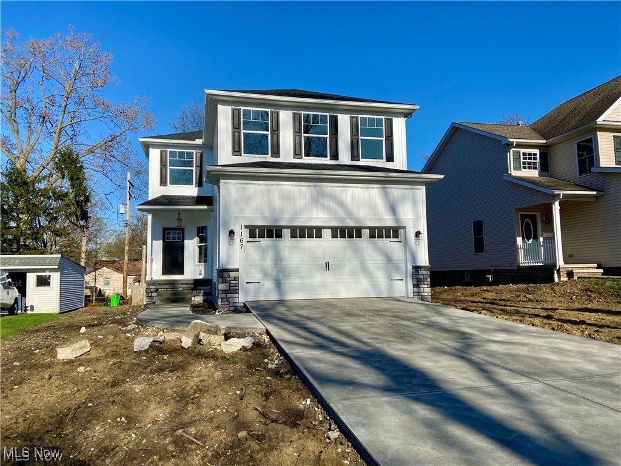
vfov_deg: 53.1
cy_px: 233
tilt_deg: +5.9
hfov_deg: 67.3
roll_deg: +0.6
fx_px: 466
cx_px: 310
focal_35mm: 26
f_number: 1.8
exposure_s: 1/5525
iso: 32
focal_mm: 4.25
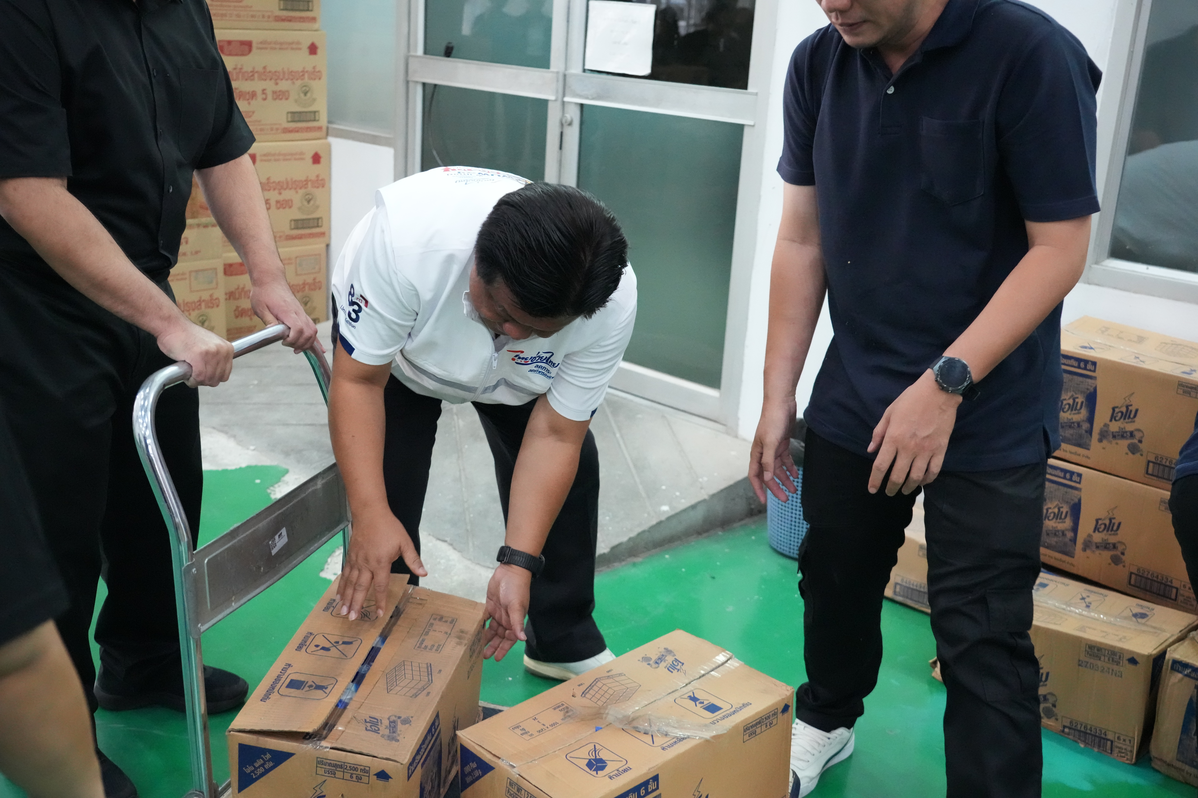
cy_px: 399
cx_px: 599
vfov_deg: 35.9
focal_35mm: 37
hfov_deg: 51.9
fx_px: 1231
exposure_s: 1/200
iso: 12800
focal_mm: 37
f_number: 4.5
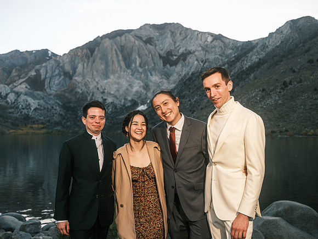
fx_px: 331
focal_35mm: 36
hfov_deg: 51.4
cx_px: 159
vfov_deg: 39.7
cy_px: 120
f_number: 5
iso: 400
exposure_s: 1/125
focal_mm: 45.7
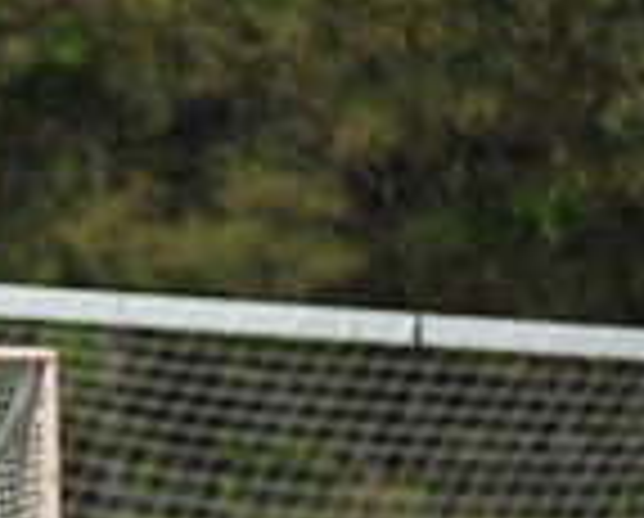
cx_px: -558
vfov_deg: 1.7
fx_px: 17418
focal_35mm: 912
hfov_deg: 2.1
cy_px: 824
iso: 640
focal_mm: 240
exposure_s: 1/5000
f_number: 4
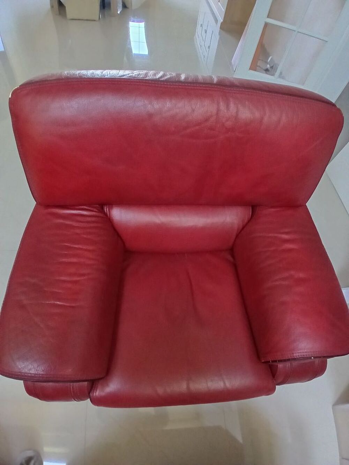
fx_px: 228
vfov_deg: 91.0
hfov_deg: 74.7
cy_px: 232
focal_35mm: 17
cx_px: 174
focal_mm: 1.4
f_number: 2.2
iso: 500
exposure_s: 1/25
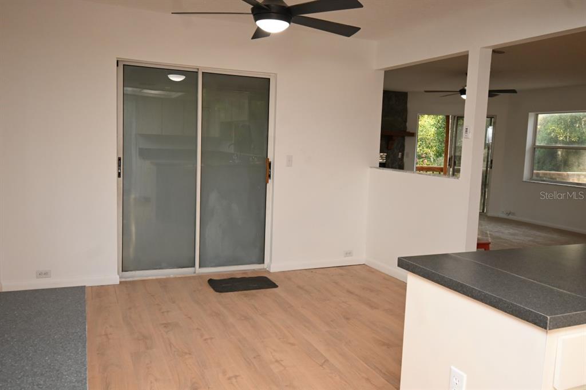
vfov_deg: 43.6
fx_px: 488
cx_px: 293
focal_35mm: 30
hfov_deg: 61.9
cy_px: 195
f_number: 5.6
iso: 720
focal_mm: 20
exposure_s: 1/60
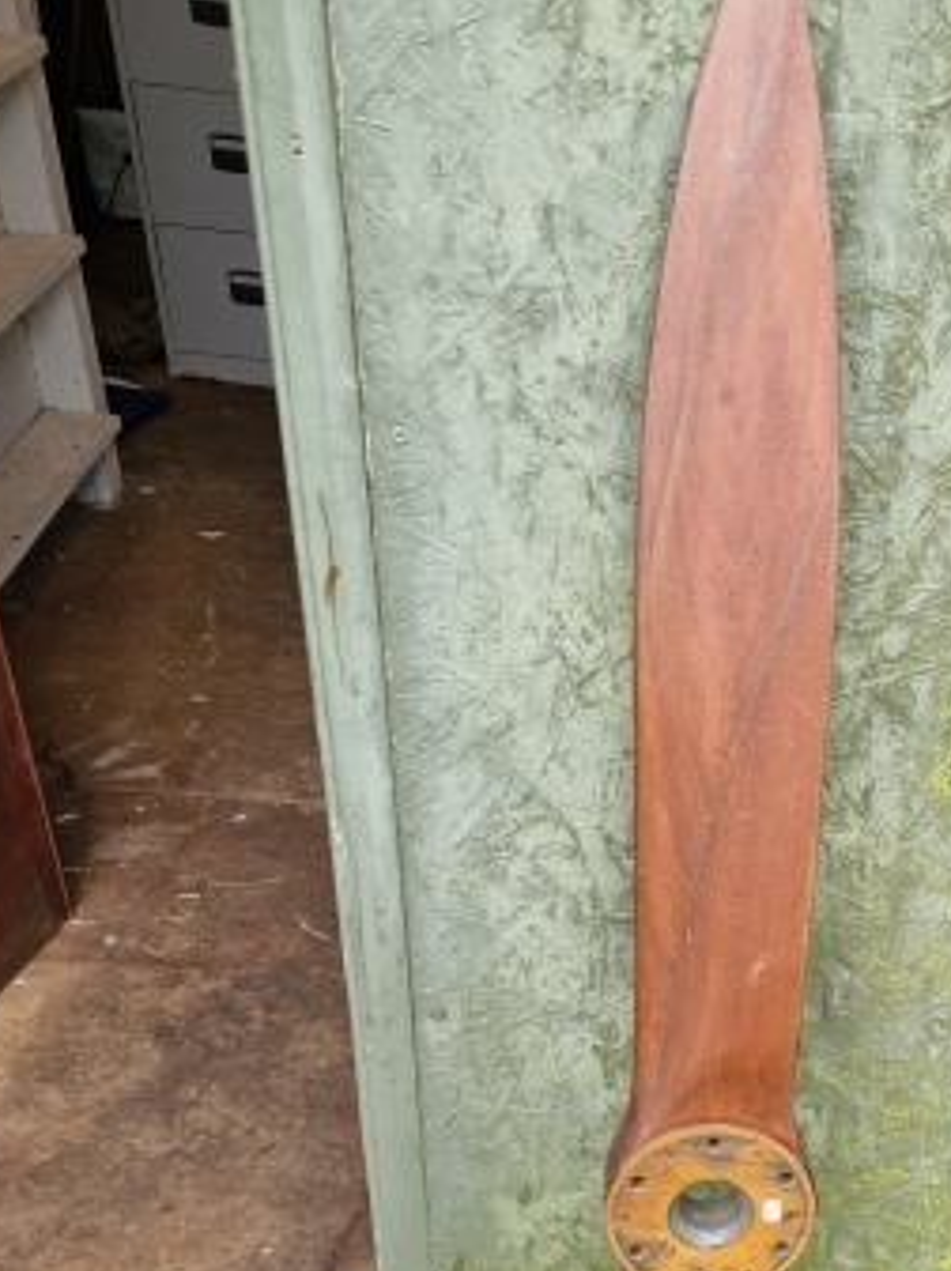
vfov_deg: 44.4
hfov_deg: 33.8
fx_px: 1505
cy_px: 943
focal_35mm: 41
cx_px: 792
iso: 50
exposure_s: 1/445
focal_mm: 5.4
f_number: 1.8
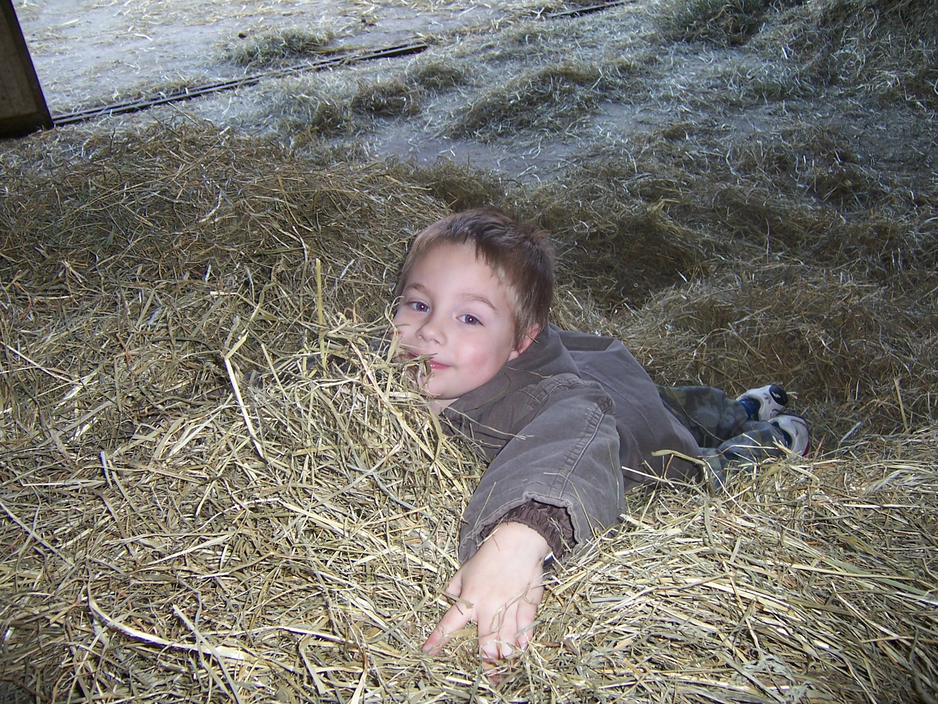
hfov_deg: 55.4
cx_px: 469
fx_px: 894
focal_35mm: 33
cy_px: 352
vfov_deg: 42.9
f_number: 2.8
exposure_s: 1/60
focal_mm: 5.5
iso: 80
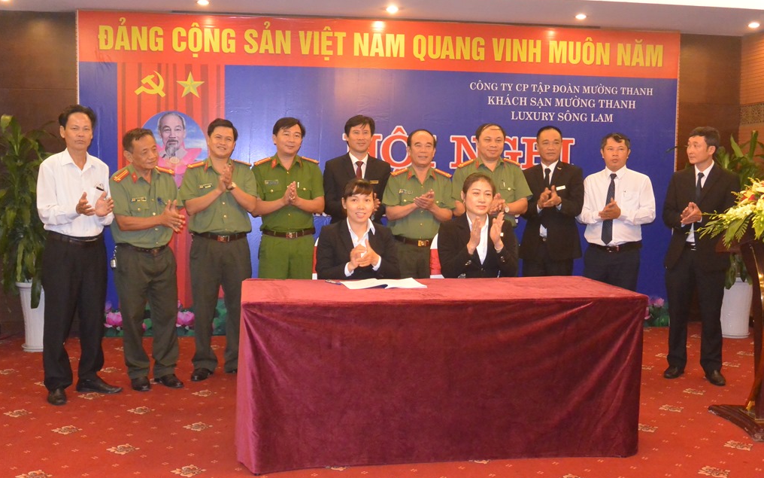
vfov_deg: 33.6
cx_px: 382
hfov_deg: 51.5
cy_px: 239
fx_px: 791
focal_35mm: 38
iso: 1800
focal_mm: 14
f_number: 4
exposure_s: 1/60
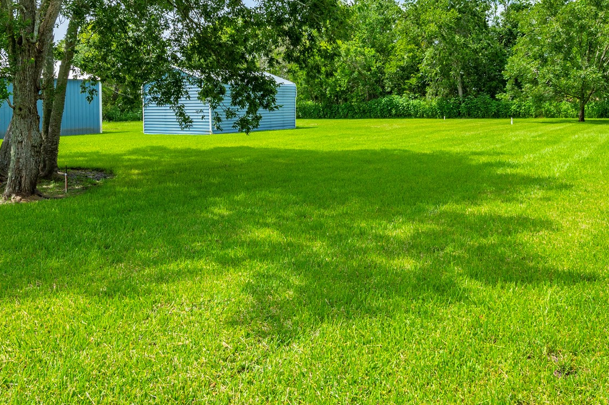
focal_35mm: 31
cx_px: 314
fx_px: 524
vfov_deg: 41.2
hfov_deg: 60.3
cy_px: 111
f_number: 11
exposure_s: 1/200
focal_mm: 16
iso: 125
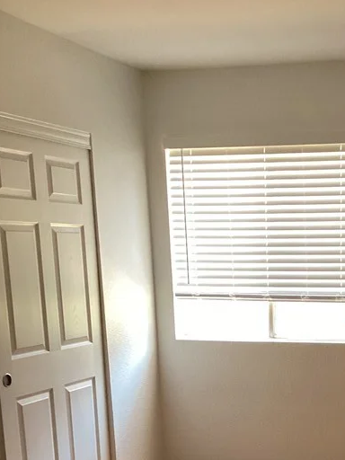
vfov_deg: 29.4
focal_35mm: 62
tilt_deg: -13.8
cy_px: 449
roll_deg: -0.8
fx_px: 824
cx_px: 342
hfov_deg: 22.7
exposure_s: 1/60
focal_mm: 3.3
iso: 160
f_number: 2.4
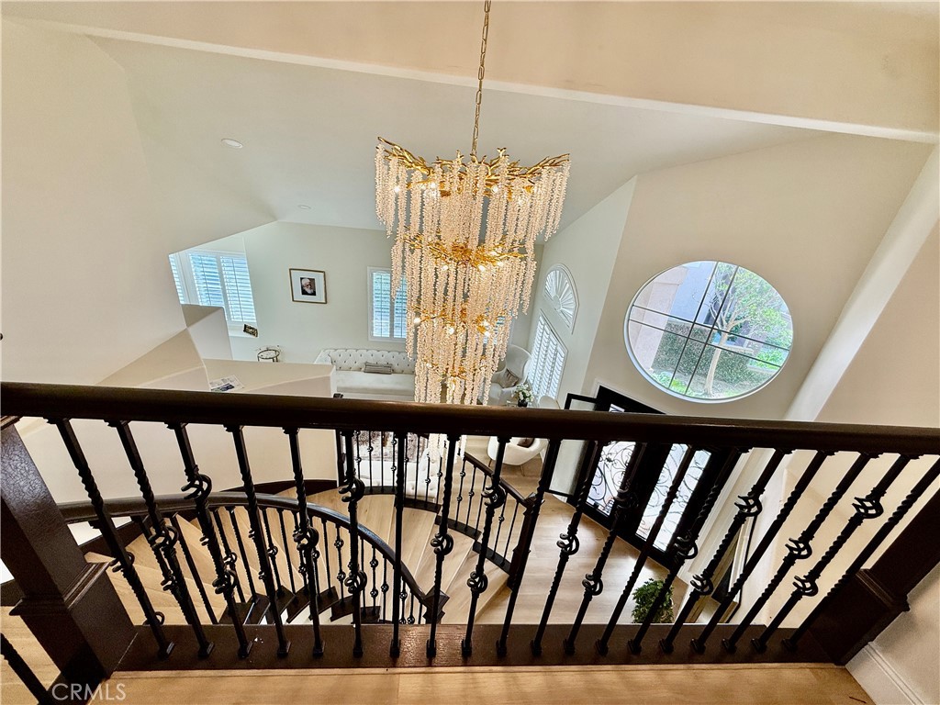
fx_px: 380
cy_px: 352
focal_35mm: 14
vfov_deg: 85.7
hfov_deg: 102.1
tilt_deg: -24.5
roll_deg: -6.2
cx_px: 470
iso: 50
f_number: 2.2
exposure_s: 1/120
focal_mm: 2.22
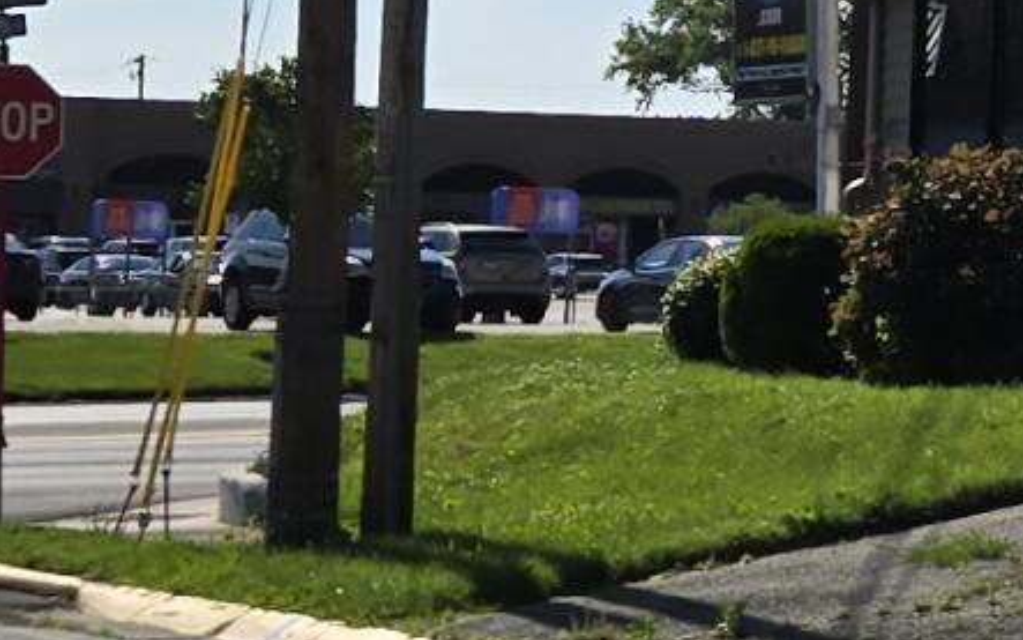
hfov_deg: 11.6
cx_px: 1937
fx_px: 4601
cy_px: 0
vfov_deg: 7.9
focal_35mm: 165
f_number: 1.8
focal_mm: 5.4
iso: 25
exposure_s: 1/3134
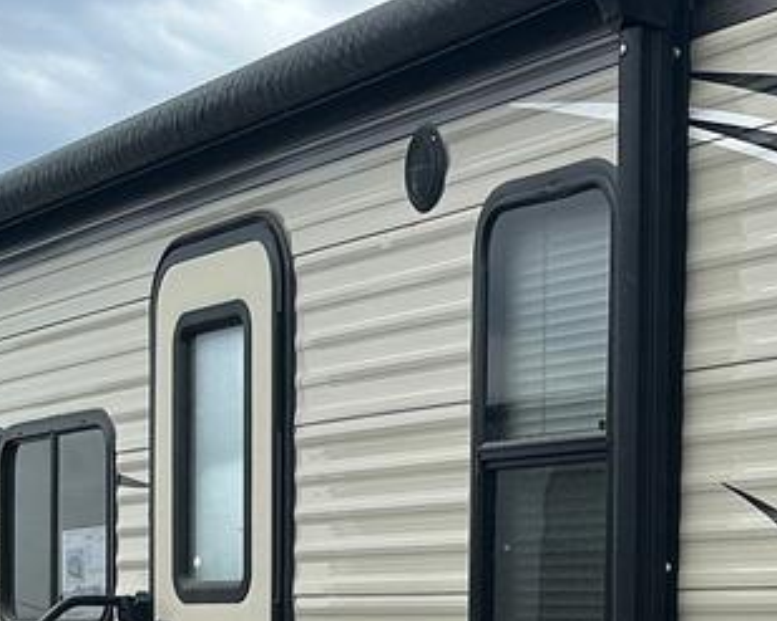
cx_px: 868
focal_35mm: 97
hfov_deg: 18.9
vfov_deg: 14.9
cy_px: 875
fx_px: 2230
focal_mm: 6.86
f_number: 1.78
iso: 80
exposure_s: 1/3155
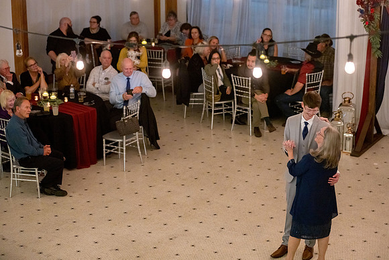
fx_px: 757
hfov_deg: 28.8
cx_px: 194
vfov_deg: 19.5
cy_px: 130
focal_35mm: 70
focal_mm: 70
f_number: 2.8
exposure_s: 1/80
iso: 6400
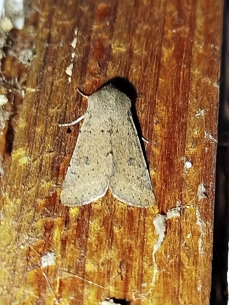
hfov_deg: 18.2
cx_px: 114
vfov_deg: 24.1
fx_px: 714
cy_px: 152
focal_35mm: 81
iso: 200
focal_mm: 5.31
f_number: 1.7
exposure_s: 1/33
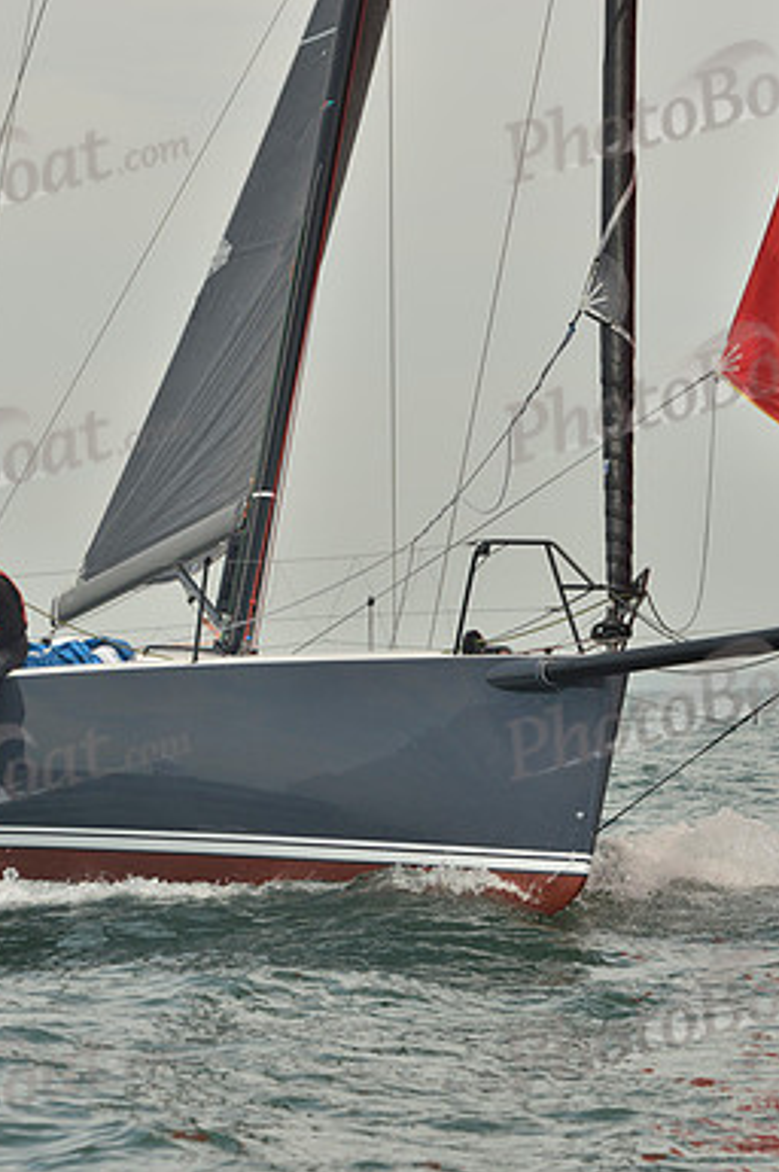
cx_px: 350
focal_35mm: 184
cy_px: 586
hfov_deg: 7.4
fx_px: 5983
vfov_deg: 11.2
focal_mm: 122
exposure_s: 1/1250
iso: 280
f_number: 8
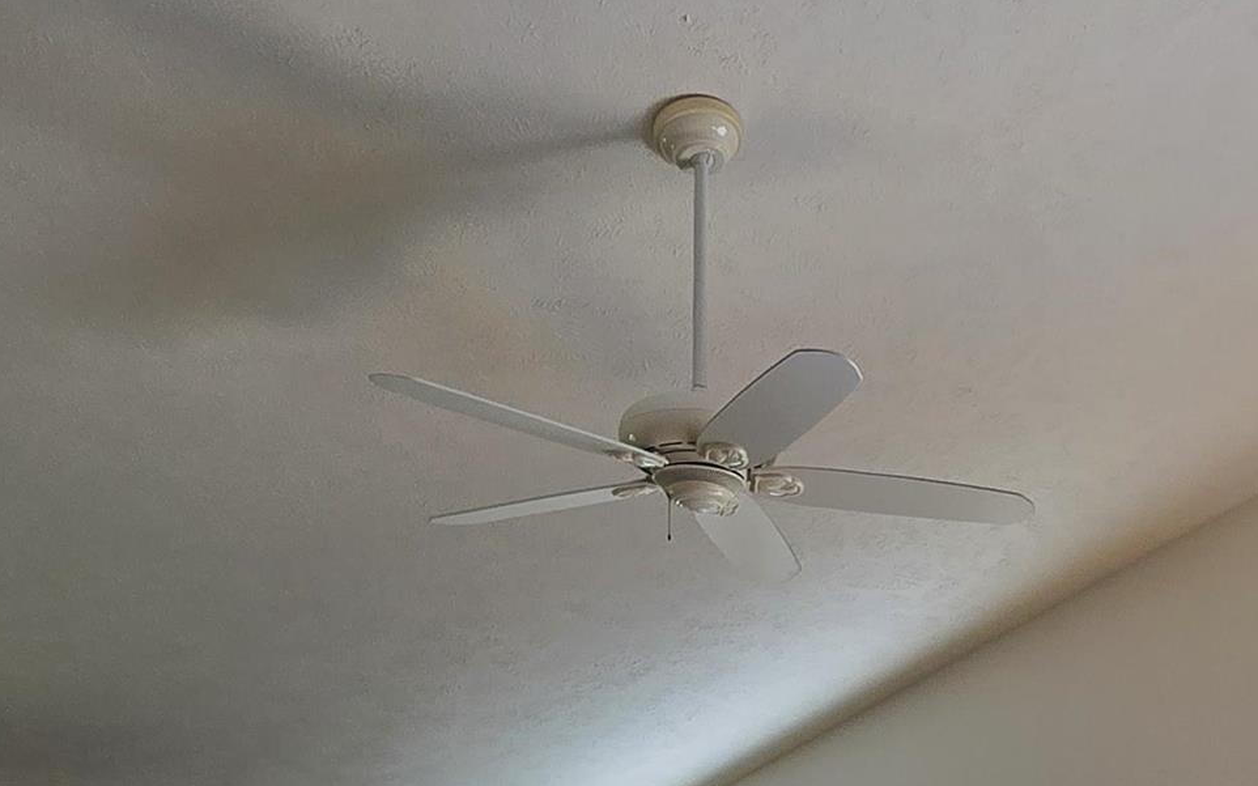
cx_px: 948
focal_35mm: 44
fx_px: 1508
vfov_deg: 24.1
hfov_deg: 43.8
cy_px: 1123
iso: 64
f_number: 2.2
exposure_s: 1/120
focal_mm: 2.2
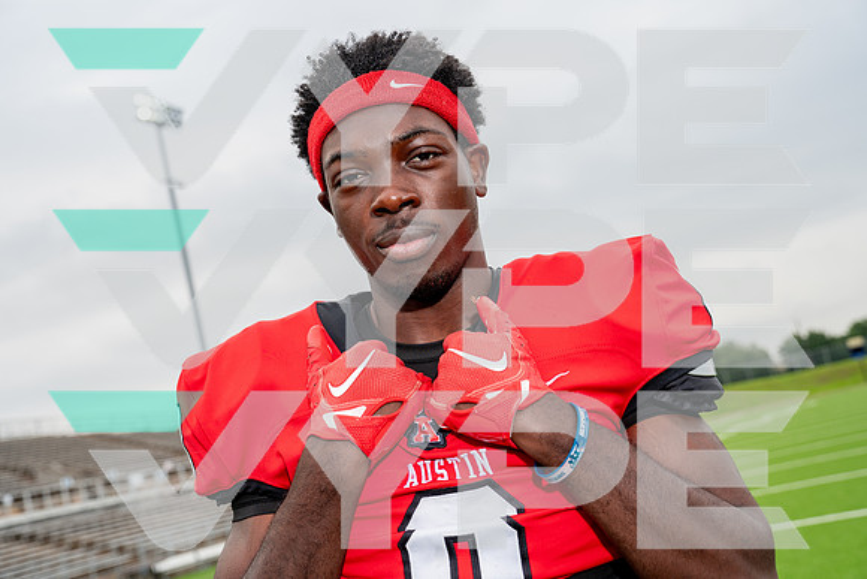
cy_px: 290
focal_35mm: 45
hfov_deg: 43.6
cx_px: 434
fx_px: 1084
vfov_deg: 29.9
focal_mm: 45
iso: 100
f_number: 5
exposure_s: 1/250
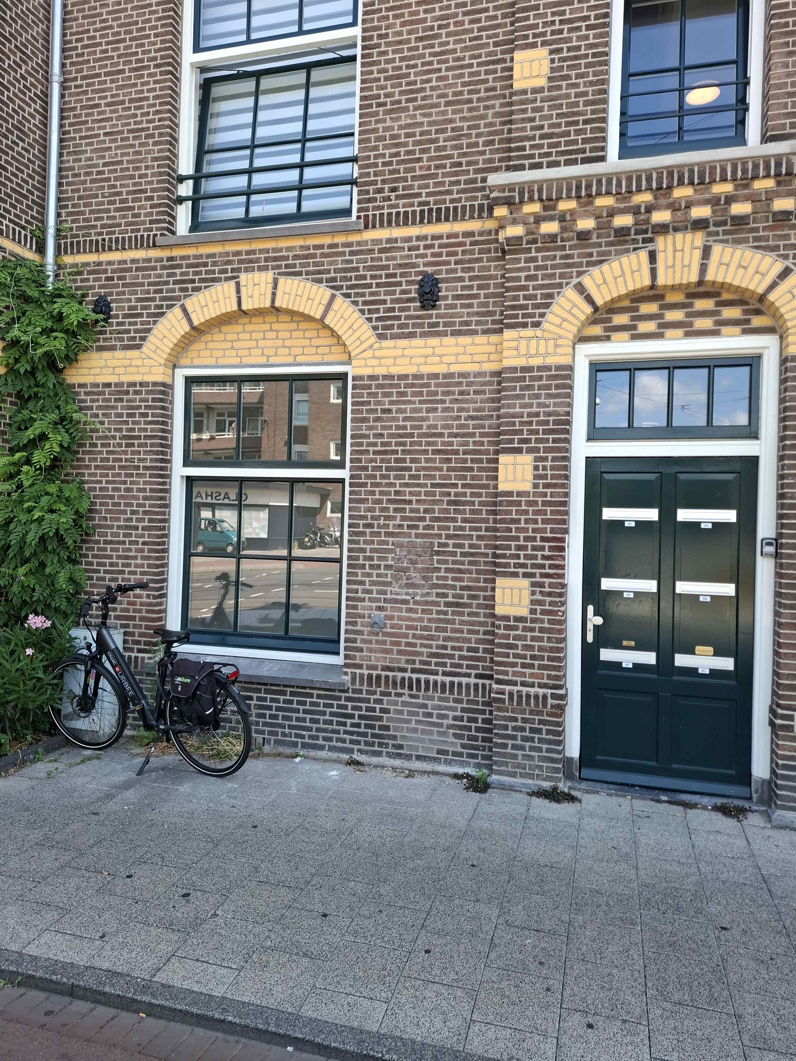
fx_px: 705
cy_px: 530
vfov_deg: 73.9
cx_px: 398
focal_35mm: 23
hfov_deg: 58.9
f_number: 1.8
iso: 50
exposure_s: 1/205
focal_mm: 5.54
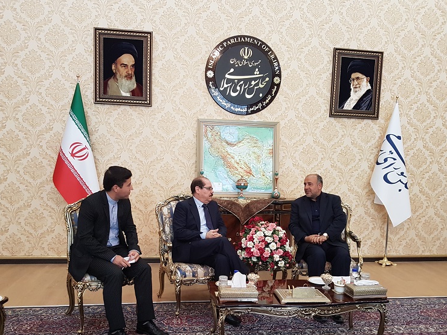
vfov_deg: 48.1
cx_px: 237
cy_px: 183
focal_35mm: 29
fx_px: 374
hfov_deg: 61.6
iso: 160
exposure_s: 1/33
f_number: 1.7
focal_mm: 4.2
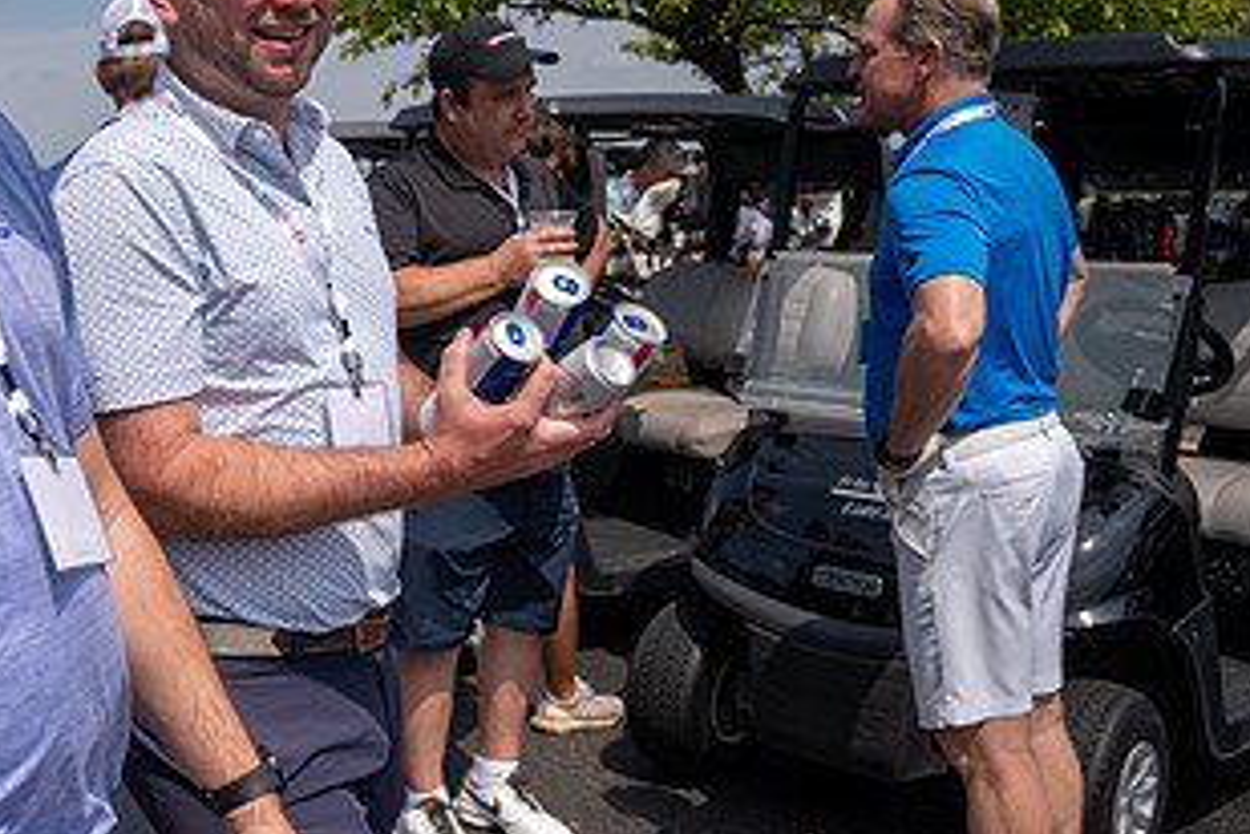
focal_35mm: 45
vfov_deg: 29.9
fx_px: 1562
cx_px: 186
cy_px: 425
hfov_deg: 41.0
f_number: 4
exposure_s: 1/4000
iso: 250
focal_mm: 24
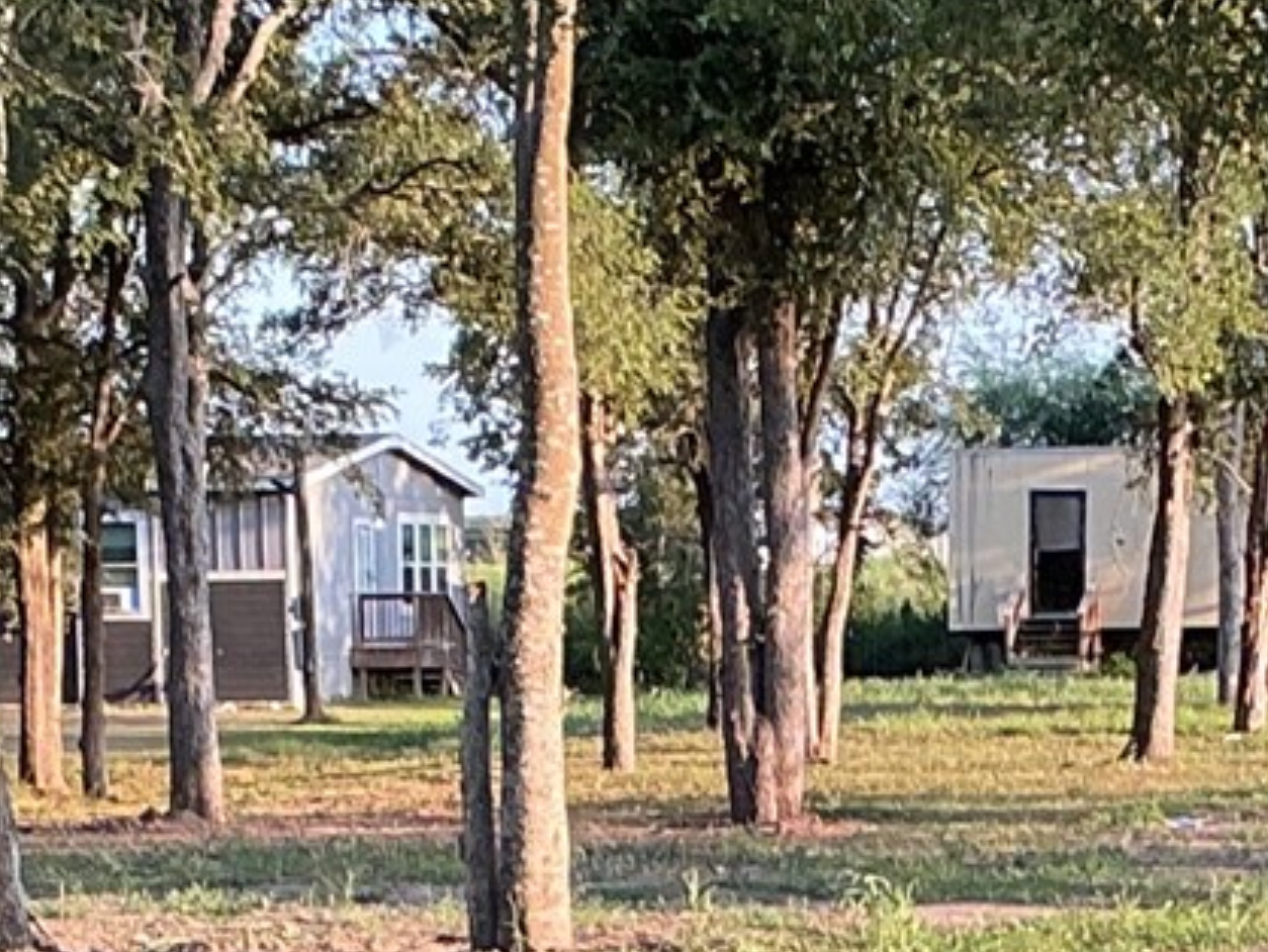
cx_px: 965
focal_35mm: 142
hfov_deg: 13.8
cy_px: 1179
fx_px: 5205
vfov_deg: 10.3
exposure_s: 1/120
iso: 25
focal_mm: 3
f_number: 1.8
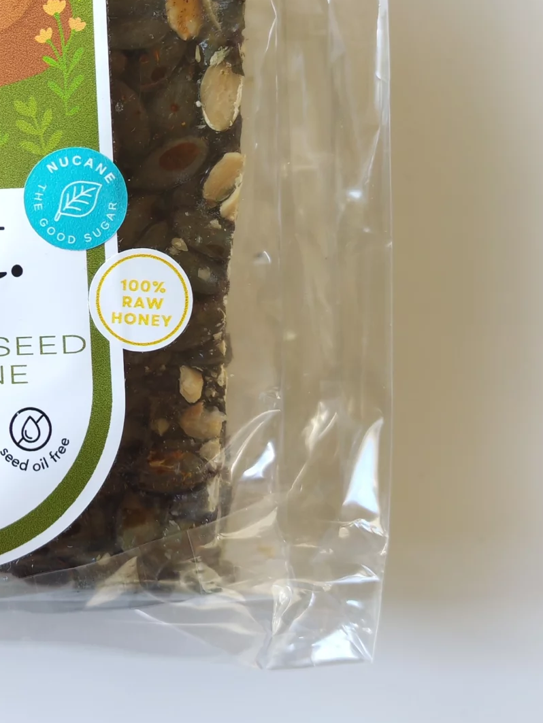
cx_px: -49
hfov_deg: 21.5
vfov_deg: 29.3
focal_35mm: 65
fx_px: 1359
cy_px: 173
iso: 640
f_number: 1.9
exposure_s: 1/100
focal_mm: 6.12
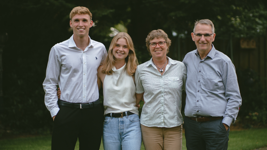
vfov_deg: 13.6
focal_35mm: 89
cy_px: 68
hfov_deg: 23.9
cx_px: 135
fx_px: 630
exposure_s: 1/320
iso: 100
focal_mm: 56
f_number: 1.6
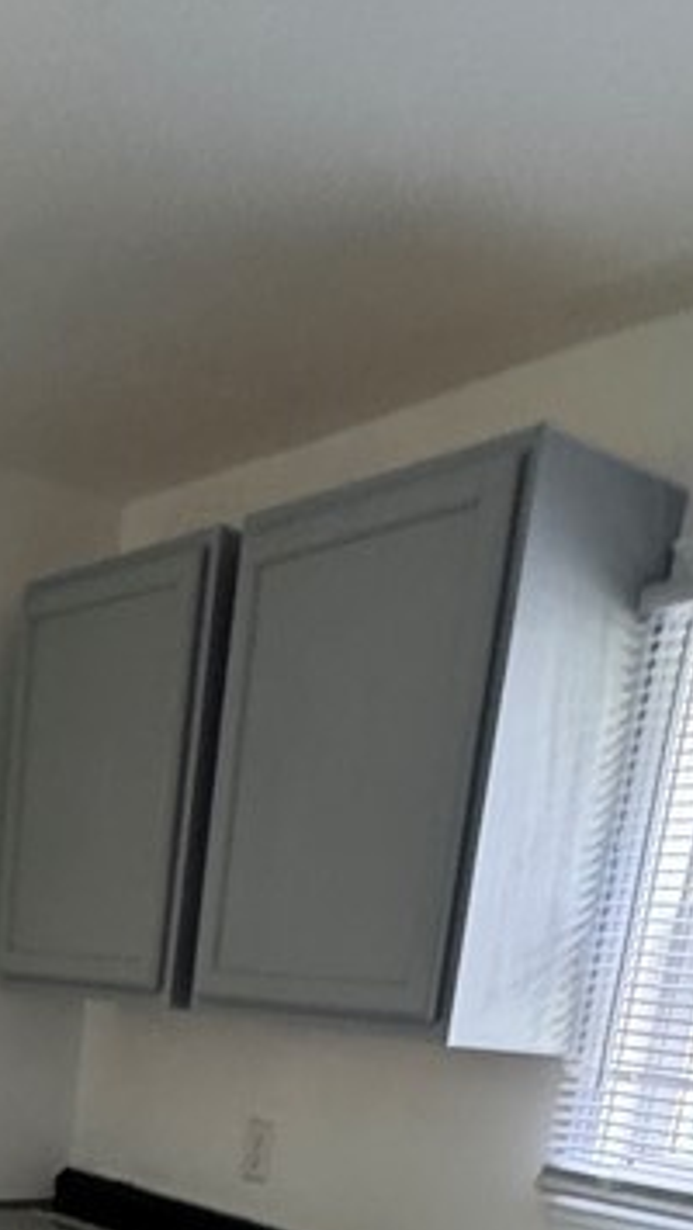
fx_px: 1436
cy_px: 1424
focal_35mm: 44
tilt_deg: -14.4
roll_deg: -7.4
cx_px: 121
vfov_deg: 37.1
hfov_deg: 26.5
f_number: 2.2
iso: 400
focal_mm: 2.22
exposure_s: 1/60
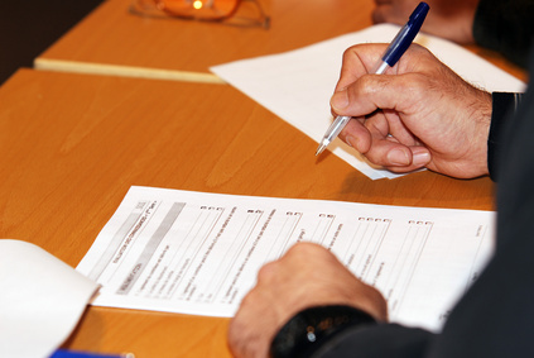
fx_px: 2116
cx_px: 267
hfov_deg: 14.4
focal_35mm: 142
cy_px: 179
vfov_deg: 9.7
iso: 200
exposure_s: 1/80
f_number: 4
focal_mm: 95
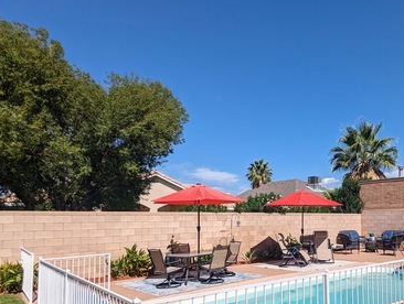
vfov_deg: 47.7
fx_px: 339
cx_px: 307
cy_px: 200
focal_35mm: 29
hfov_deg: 58.1
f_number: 2.2
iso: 47
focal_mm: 2.35
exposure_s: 1/2513
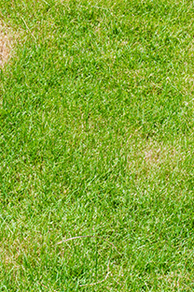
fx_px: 841
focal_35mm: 104
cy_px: 103
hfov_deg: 13.1
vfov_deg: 19.6
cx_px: 46
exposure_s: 1/125
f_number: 9.5
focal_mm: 24
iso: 100
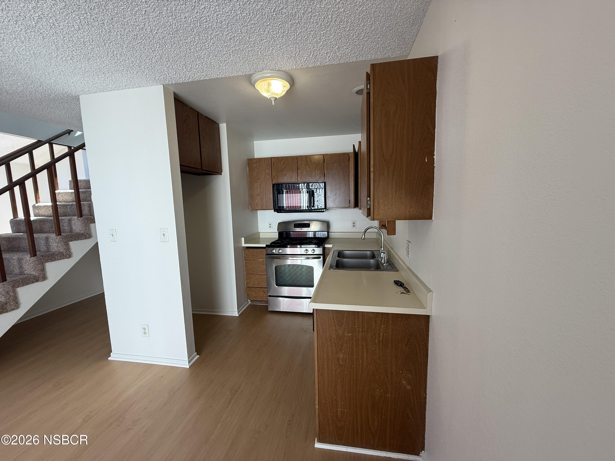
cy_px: 230
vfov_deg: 85.7
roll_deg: +2.2
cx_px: 308
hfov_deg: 102.1
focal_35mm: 14
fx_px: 249
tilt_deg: -6.0
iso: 125
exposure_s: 1/120
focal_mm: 2.22
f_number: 2.2
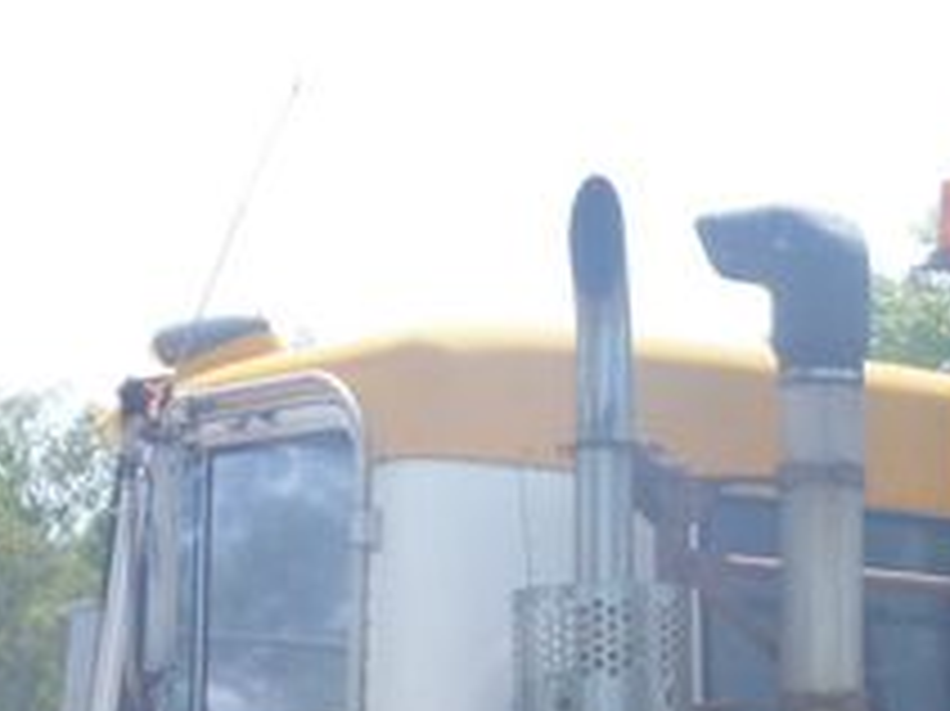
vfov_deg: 10.6
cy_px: 1184
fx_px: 3648
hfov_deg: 14.3
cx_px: 1225
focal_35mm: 133
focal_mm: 6.3
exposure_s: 1/160
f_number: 5.6
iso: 80
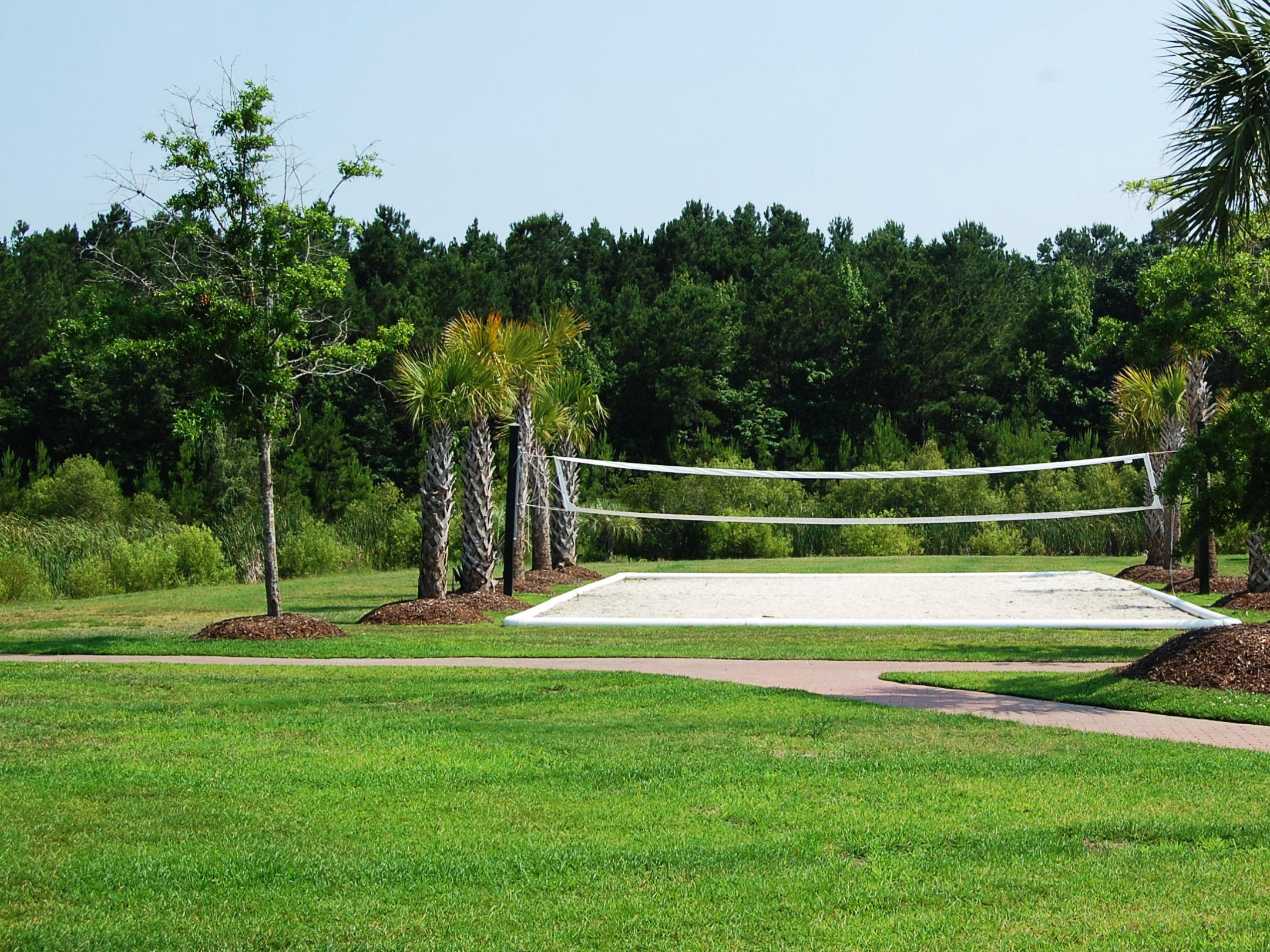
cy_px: 393
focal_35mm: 68
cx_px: 871
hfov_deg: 28.3
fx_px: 2495
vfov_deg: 21.6
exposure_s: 1/250
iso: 200
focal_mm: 34
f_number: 10
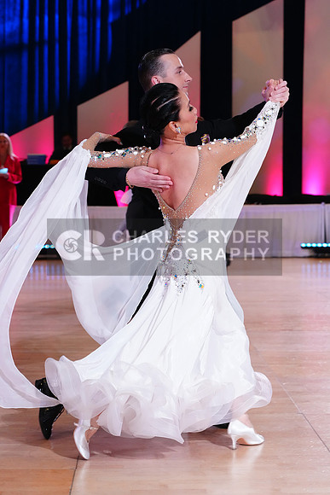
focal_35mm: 80
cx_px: 165
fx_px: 1099
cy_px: 248
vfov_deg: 25.4
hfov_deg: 17.1
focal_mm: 80
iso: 3200
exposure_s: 1/250
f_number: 6.3
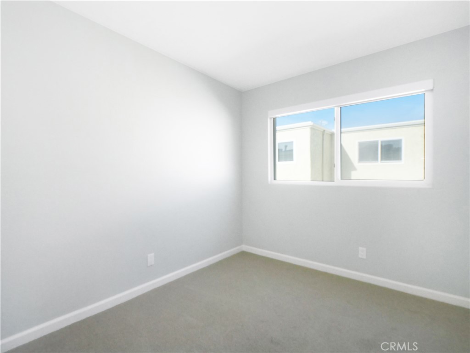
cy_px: 176
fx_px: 217
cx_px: 235
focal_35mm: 16
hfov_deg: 94.5
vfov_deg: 78.1
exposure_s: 1/320
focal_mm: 8
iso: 3200
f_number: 8
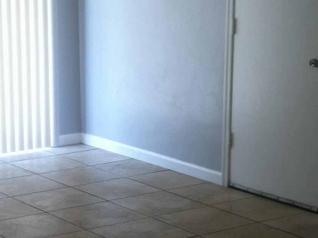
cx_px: 148
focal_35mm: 108
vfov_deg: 13.6
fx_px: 990
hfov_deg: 18.2
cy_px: 188
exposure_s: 1/33
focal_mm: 3.85
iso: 80
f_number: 2.8
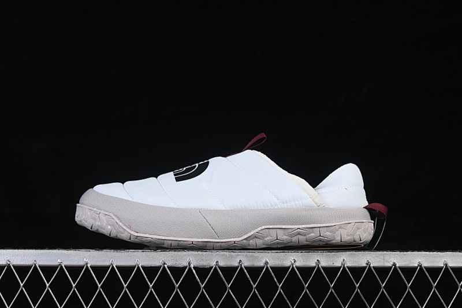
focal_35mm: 75
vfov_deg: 18.2
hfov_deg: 27.0
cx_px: 231
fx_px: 962
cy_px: 154
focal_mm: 50
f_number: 8
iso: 160
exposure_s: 1/100
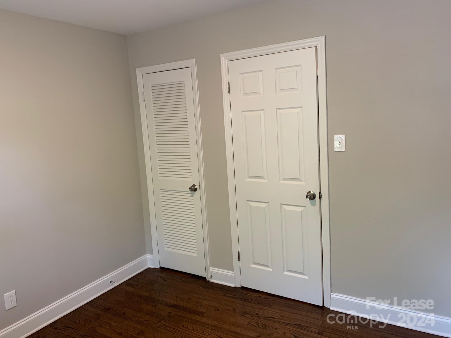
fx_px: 339
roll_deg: +3.9
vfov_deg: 53.1
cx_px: 226
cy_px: 169
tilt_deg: -7.4
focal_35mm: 26
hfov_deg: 67.3
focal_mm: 4.25
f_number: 1.8
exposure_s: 1/60
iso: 100
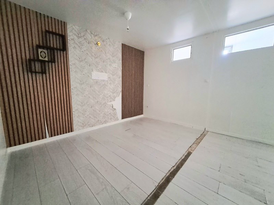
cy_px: 102
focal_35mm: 13
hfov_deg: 106.2
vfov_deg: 89.9
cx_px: 137
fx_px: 103
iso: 640
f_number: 2.2
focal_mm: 1.42
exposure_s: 1/20
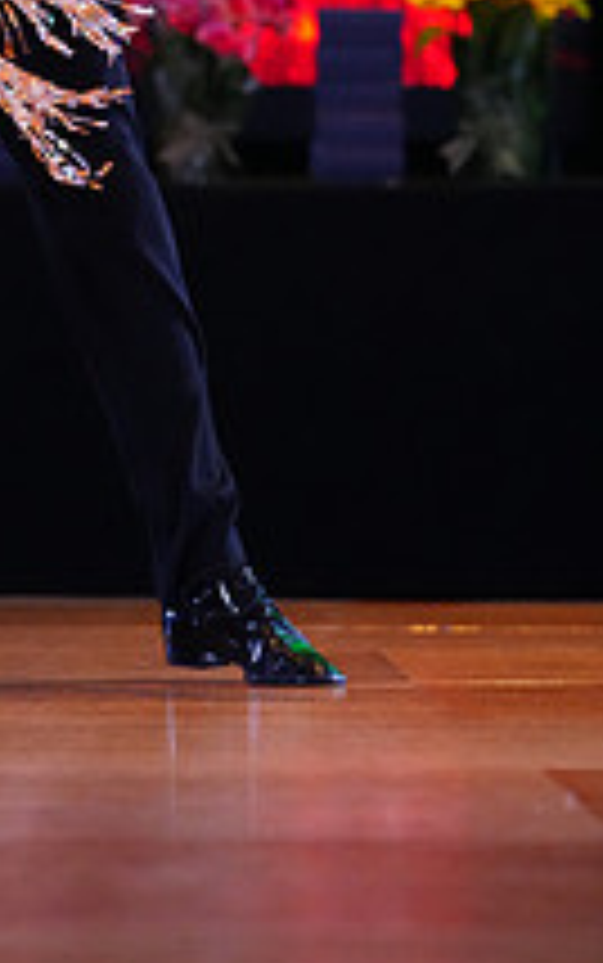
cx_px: -38
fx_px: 9007
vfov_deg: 6.1
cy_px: -220
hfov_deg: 3.8
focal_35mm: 343
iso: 6400
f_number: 2.8
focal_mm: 124
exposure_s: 1/400
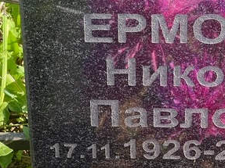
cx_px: 224
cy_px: 53
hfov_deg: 9.2
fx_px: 1397
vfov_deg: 6.9
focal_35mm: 215
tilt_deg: -35.0
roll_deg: -1.4
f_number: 2.8
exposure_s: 1/99
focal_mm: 9
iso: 32
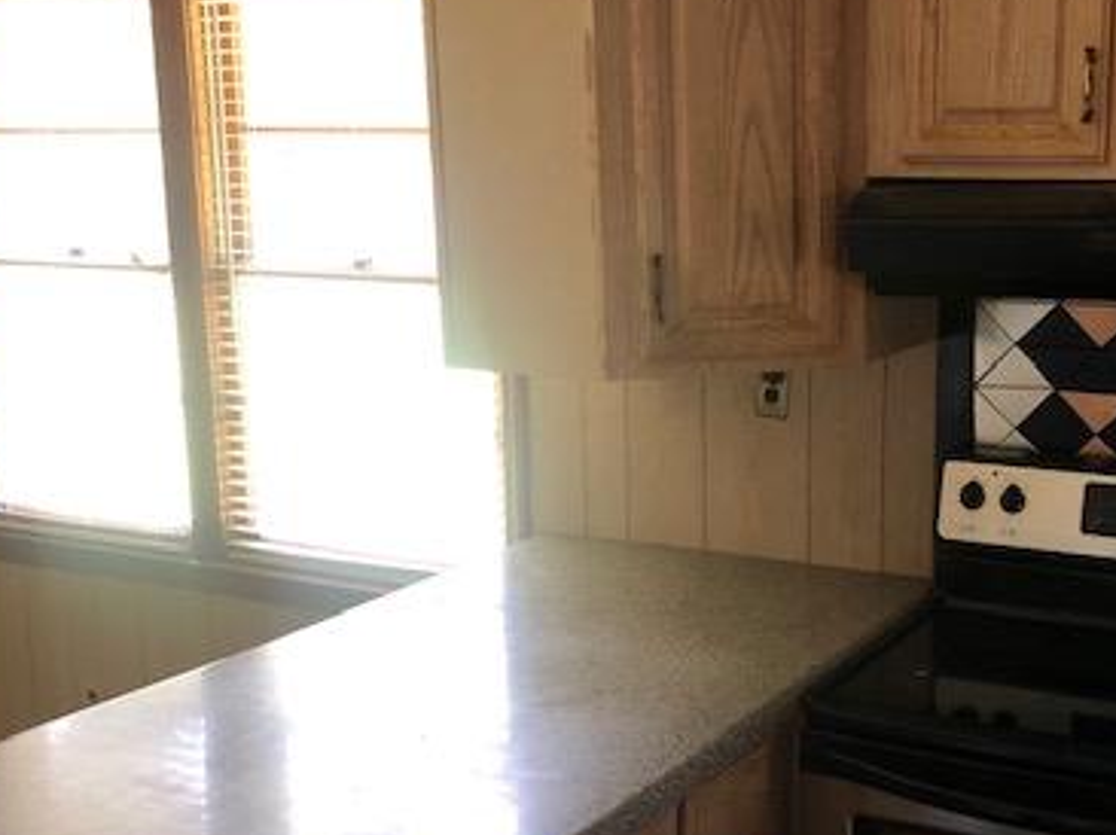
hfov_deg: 38.3
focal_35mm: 49
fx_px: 1579
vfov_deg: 29.6
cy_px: 491
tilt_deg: -12.6
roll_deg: +0.6
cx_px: 787
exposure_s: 1/15
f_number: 1.8
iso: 40
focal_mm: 4
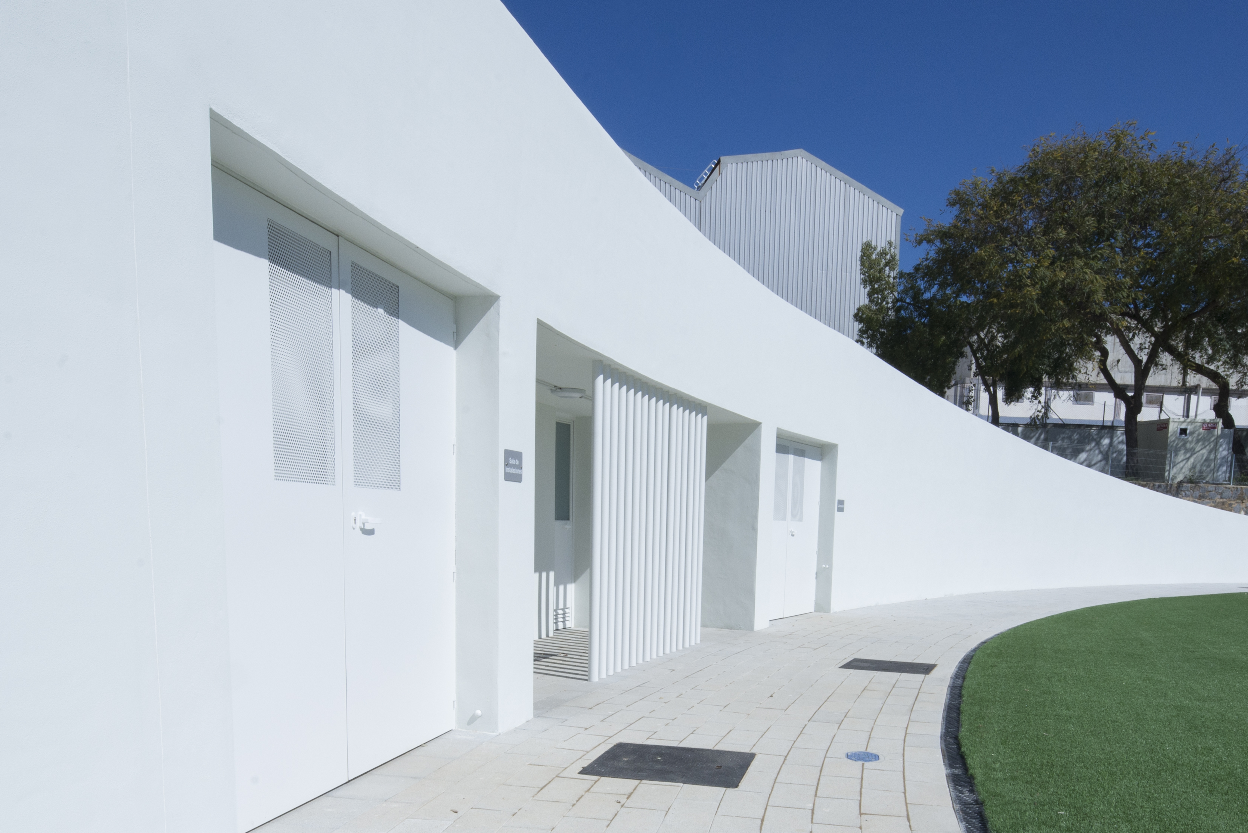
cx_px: 644
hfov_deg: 67.3
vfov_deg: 45.6
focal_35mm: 27
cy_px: 661
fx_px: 936
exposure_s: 1/320
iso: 250
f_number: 22
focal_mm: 15
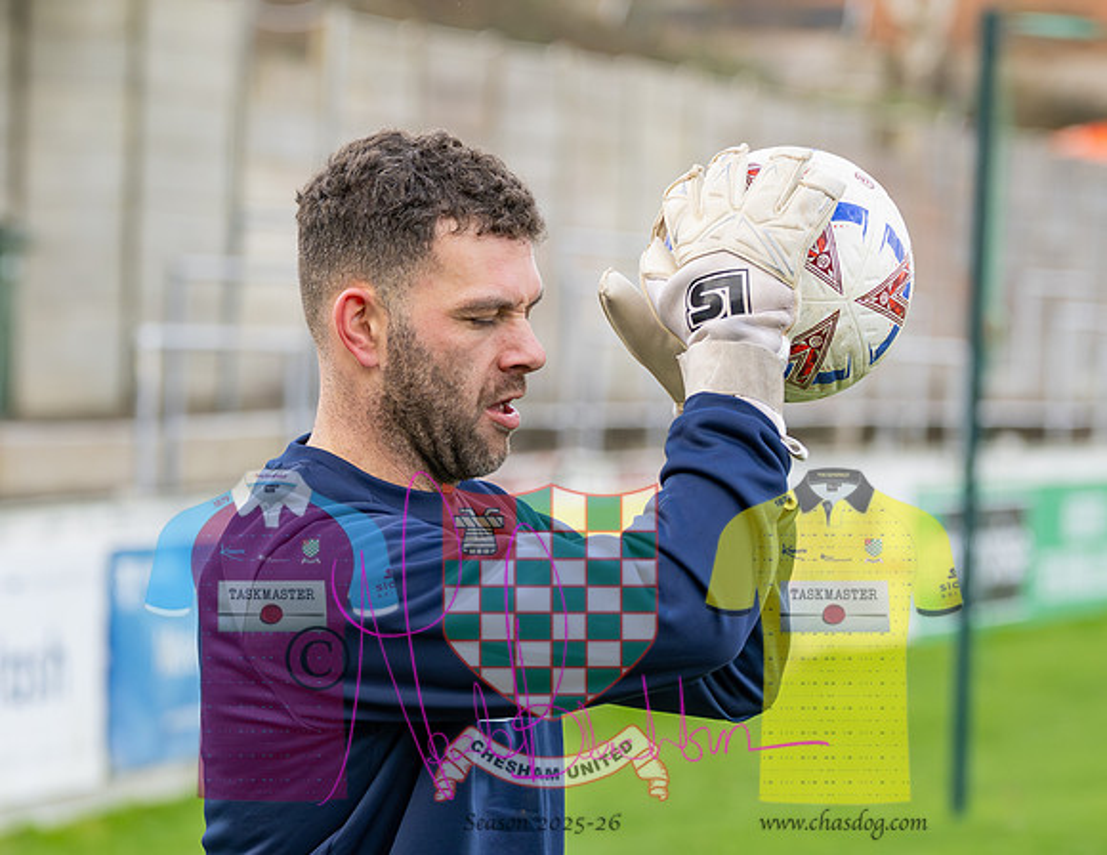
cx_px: 449
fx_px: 6632
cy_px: 490
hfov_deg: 9.5
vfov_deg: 7.4
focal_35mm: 205
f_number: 3.2
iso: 1250
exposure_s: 1/2000
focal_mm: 92
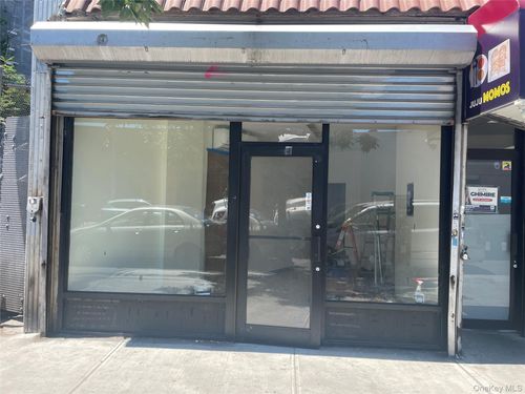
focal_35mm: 26
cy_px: 197
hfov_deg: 67.3
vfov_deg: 53.1
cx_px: 262
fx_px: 394
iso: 32
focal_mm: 4.2
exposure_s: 1/759
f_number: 1.6
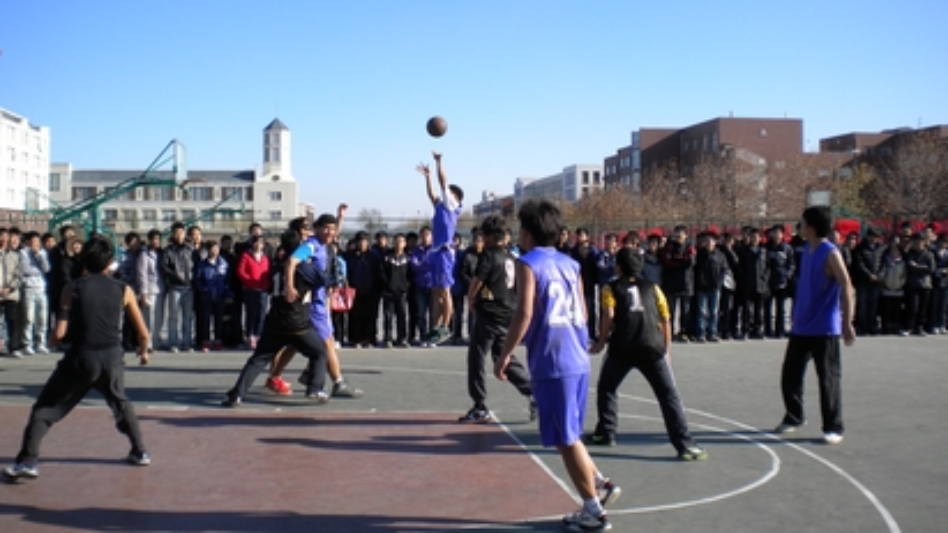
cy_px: 241
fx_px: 980
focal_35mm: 39
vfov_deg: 30.4
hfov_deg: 51.6
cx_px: 482
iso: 80
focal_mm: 6.3
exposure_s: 1/500
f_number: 4.6
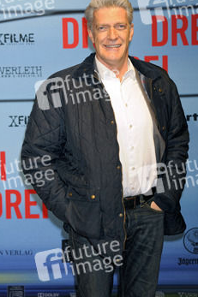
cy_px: 133
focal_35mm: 98
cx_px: 104
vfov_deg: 20.8
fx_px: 809
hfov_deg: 13.9
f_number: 5.6
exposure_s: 1/160
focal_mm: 85
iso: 640
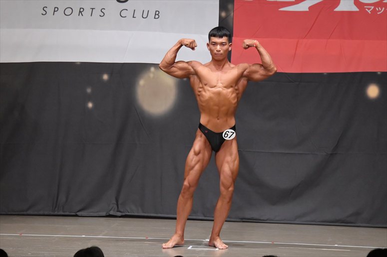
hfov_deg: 9.5
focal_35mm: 217
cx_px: 194
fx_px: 2332
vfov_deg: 6.3
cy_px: 128
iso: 6400
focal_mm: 145
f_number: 5.6
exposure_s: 1/400
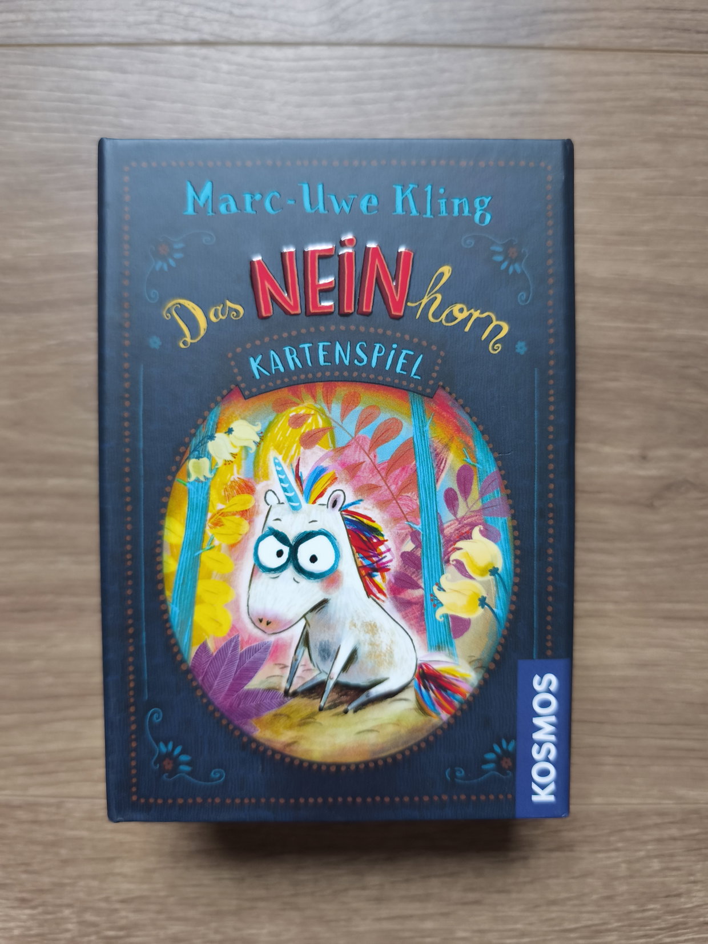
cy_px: 472
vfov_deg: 73.9
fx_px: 627
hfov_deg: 58.9
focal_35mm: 23
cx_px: 354
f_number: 1.6
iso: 800
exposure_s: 1/50
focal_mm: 6.57
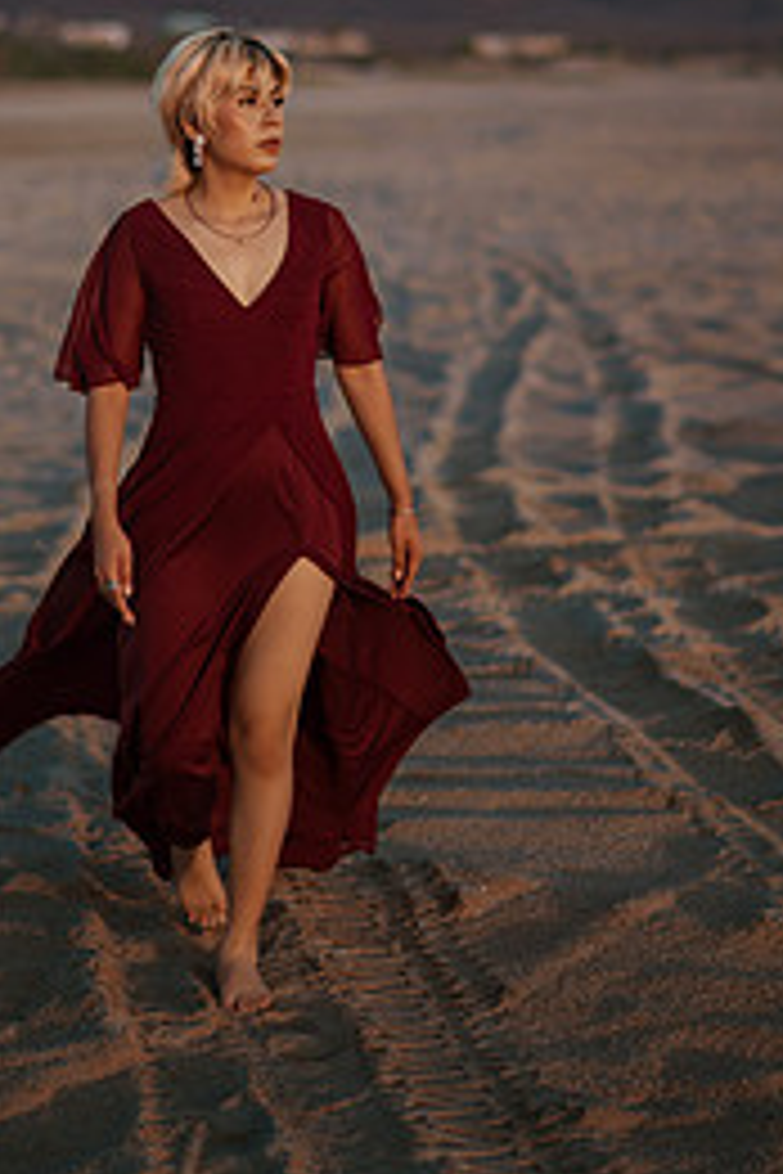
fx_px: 3262
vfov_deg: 20.3
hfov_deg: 13.7
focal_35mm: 100
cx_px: 274
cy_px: 292
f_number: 1.4
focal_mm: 58
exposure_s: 1/2500
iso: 100
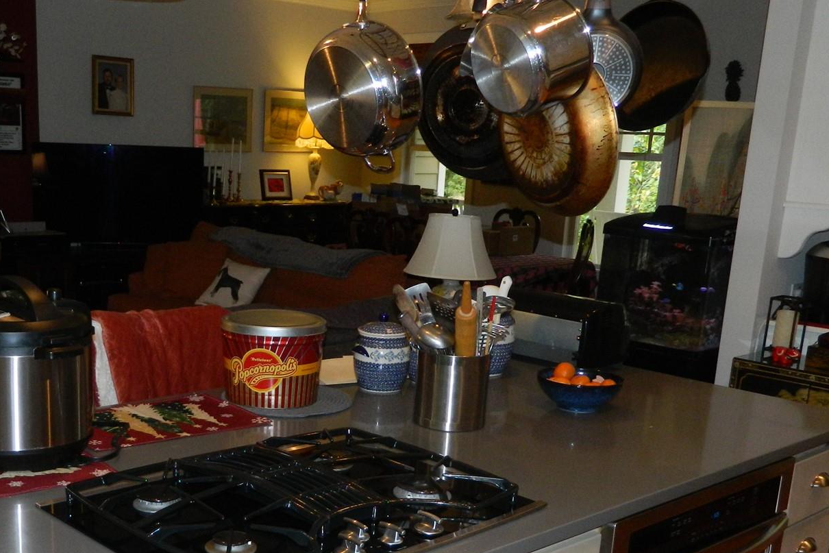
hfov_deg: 43.9
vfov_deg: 30.0
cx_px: 282
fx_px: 1013
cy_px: 416
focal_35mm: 44
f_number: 3.1
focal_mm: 4.5
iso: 200
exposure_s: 1/30
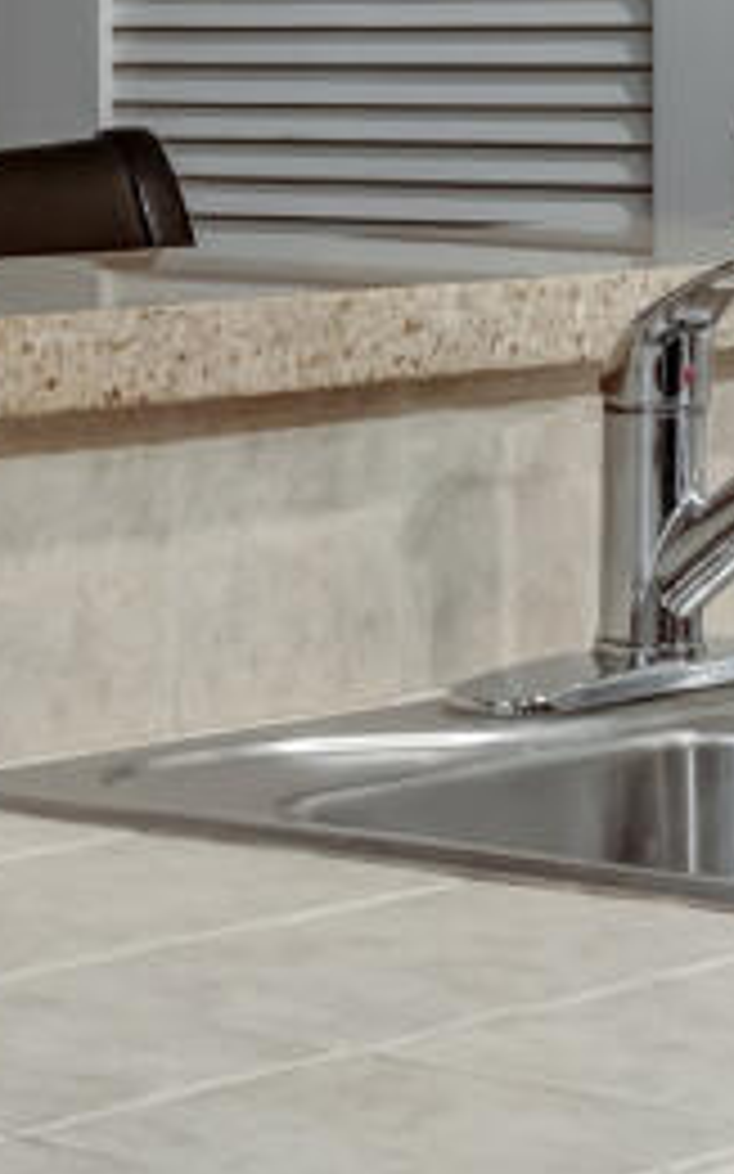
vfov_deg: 12.3
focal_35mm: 168
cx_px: -20
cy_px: -4
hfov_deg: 7.8
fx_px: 5377
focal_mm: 21.5
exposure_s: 1/2.5
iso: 400
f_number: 11
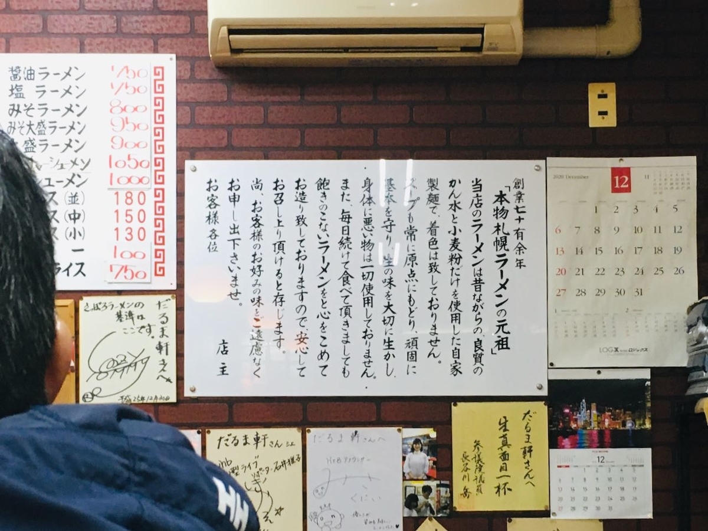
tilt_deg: +3.9
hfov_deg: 61.7
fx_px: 593
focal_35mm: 29
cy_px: 266
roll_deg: -1.2
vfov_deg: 48.2
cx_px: 354
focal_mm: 4.15
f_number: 2.2
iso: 100
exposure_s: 1/30
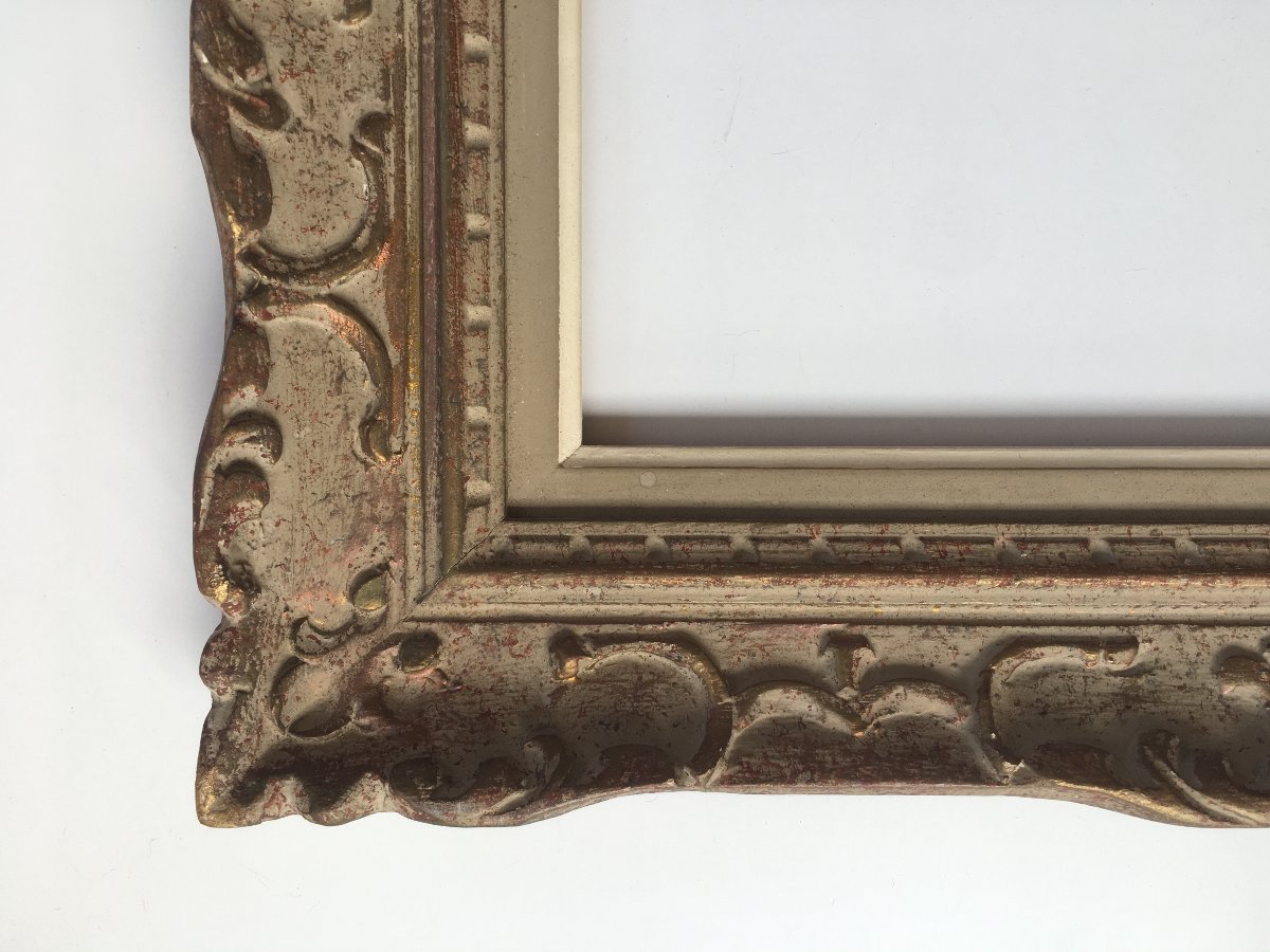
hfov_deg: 61.7
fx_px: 1064
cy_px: 476
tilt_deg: -88.5
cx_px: 635
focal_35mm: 29
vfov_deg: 48.2
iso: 25
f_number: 2.2
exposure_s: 1/100
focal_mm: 4.15
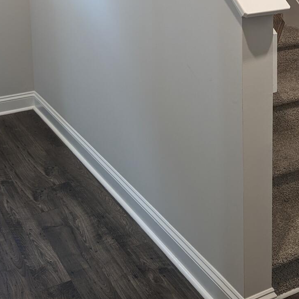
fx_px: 567
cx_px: 178
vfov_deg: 28.1
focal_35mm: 58
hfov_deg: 29.5
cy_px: 13
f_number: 1.85
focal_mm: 6.81
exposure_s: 1/40
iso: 156
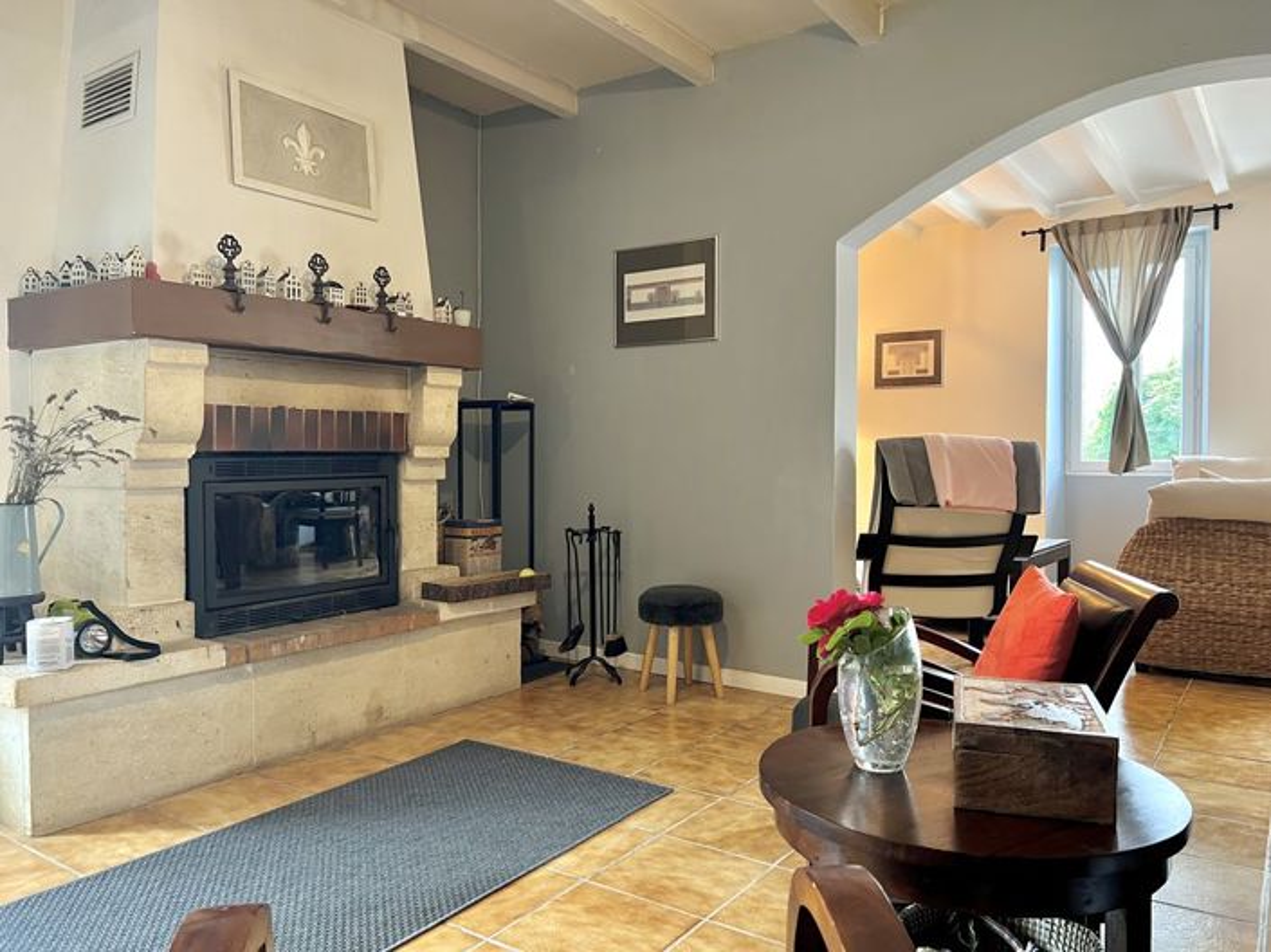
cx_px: 636
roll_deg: +0.6
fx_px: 954
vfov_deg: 53.0
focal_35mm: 26
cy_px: 476
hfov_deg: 67.3
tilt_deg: -2.1
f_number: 1.5
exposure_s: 1/50
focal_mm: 5.7
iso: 160
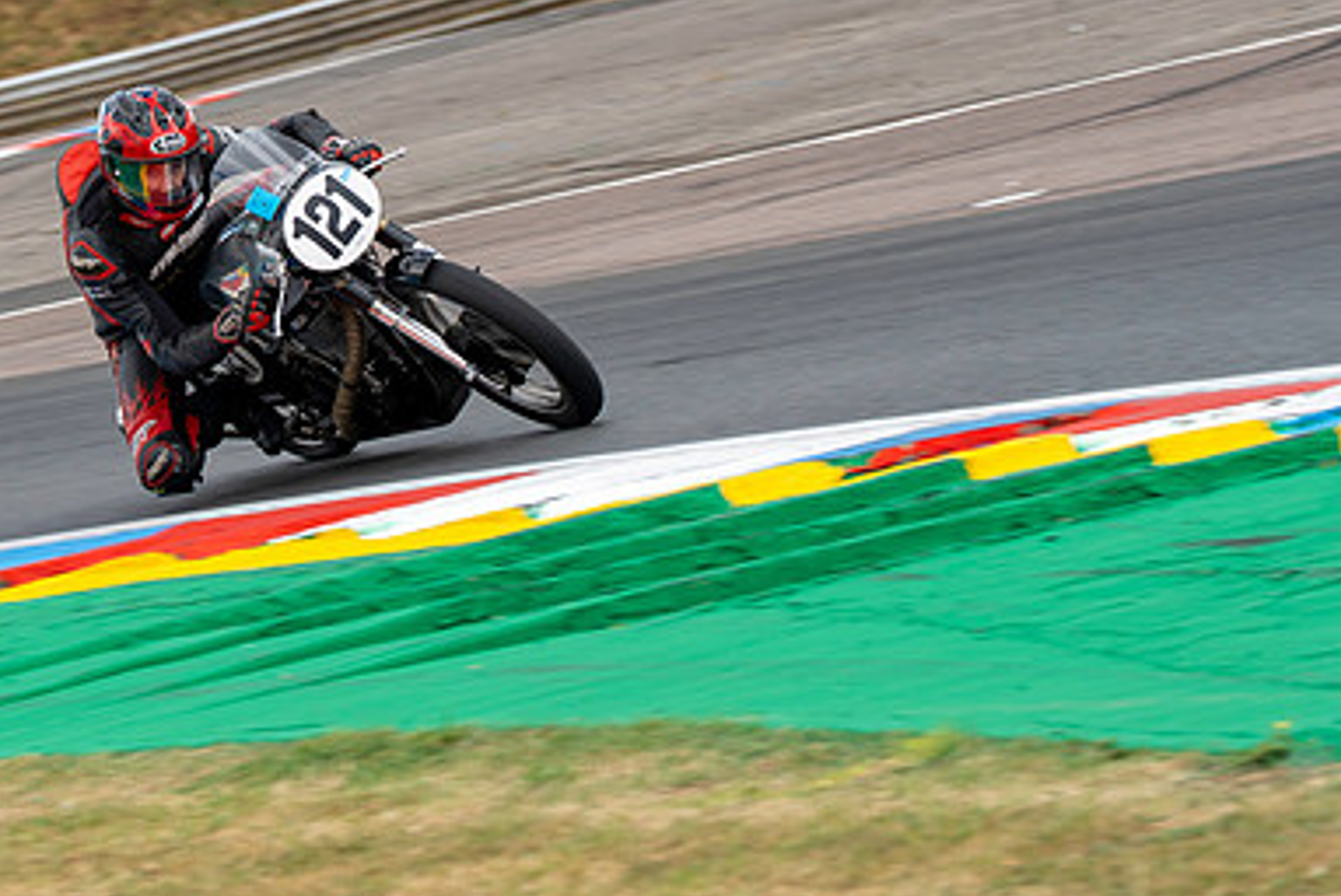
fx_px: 12227
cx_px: 307
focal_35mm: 328
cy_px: 222
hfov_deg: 6.3
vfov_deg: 4.2
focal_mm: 178
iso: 125
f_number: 8
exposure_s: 1/250
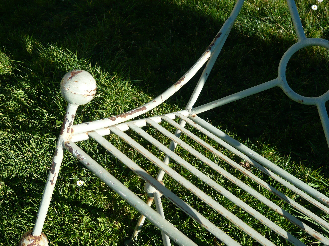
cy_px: 120
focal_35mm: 40
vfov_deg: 36.0
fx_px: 380
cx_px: 161
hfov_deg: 46.8
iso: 100
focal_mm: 5.5
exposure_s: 1/640
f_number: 3.1
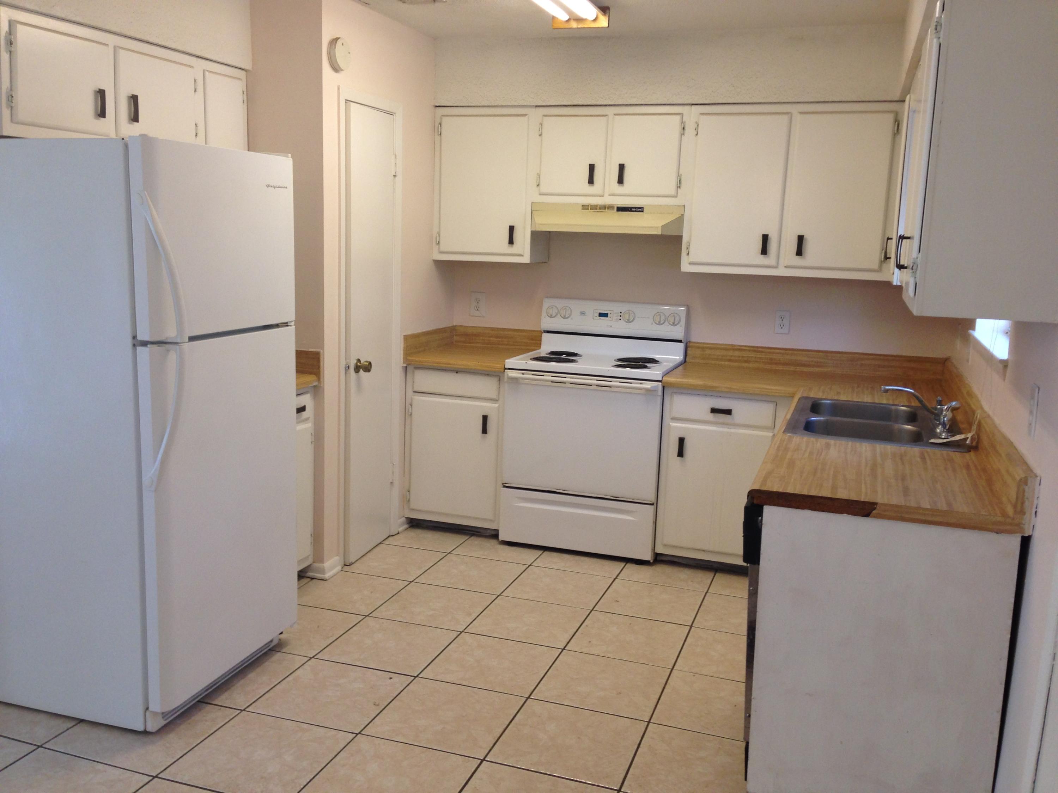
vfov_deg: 42.9
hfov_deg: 55.4
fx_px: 1009
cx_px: 529
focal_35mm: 33
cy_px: 396
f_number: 2.4
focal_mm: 4.12
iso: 64
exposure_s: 1/20
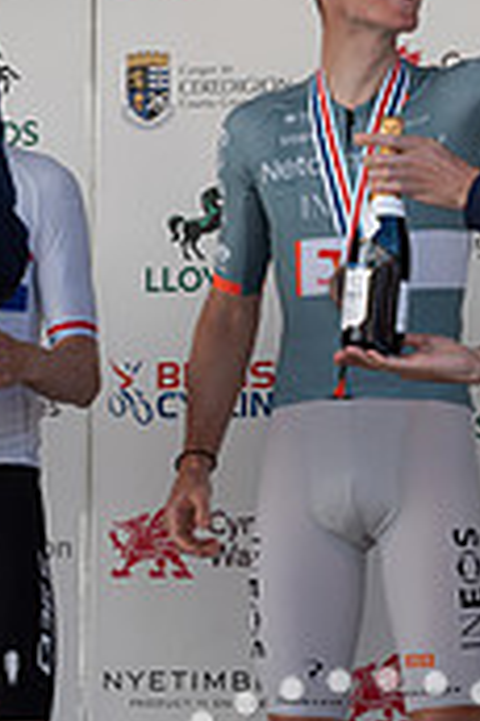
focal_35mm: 177
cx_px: 459
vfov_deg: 11.5
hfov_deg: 7.7
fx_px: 3547
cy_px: 704
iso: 125
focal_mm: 68
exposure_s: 1/250
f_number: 5
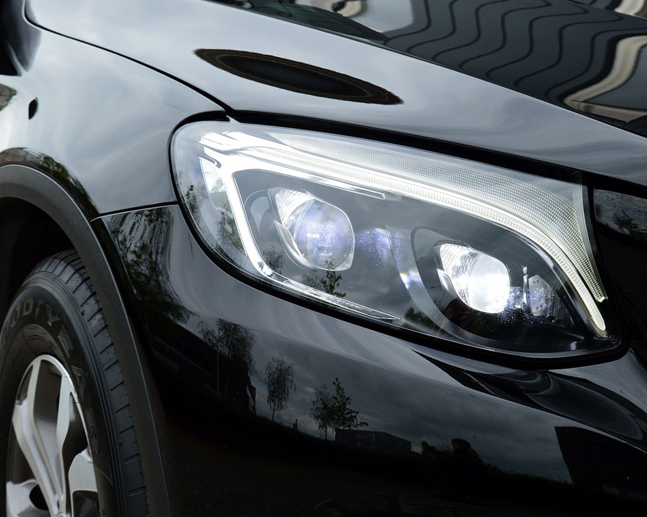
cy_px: 257
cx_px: 371
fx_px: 1379
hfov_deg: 26.4
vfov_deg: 21.3
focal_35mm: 72
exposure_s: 1/200
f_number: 10
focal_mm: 42
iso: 400
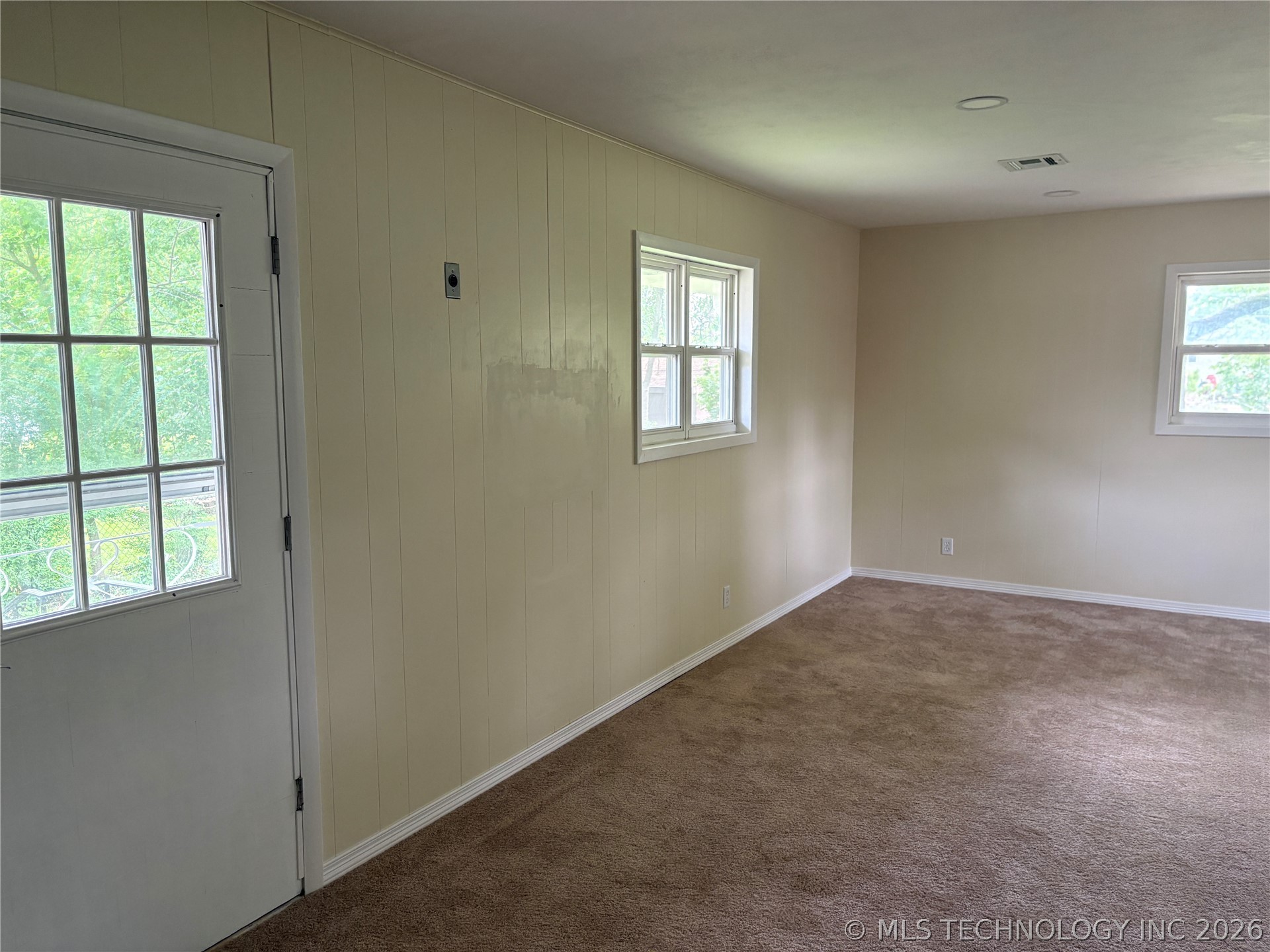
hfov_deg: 67.3
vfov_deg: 53.1
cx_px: 635
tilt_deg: -6.3
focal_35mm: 26
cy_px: 476
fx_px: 954
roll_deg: +0.7
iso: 200
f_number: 1.6
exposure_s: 1/60
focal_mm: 5.96
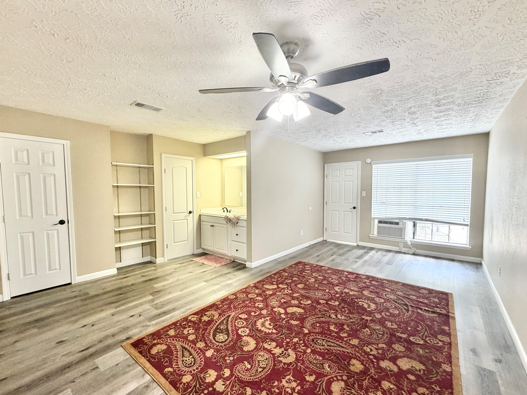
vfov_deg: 81.7
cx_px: 264
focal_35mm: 15
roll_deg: +0.9
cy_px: 204
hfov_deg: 98.2
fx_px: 228
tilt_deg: -2.9
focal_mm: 2.22
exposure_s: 1/60
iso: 200
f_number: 2.2
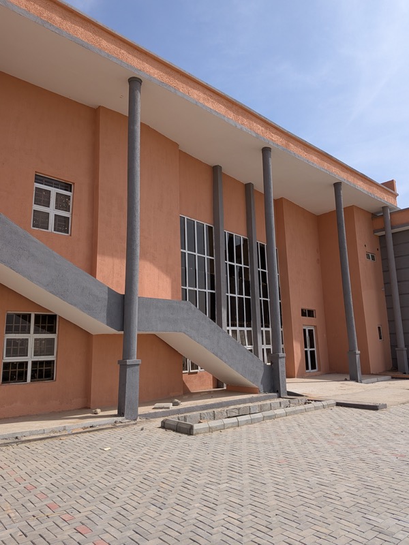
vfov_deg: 71.6
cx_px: 204
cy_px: 272
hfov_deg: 56.8
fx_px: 378
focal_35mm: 24
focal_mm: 4.53
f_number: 1.7
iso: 43
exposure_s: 1/2825
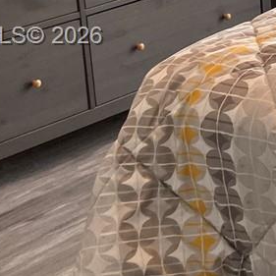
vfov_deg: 13.2
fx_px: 1182
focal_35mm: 131
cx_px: 582
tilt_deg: -16.0
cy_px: 37
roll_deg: -0.2
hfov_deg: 11.7
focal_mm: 4.25
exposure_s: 1/120
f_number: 1.8
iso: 50
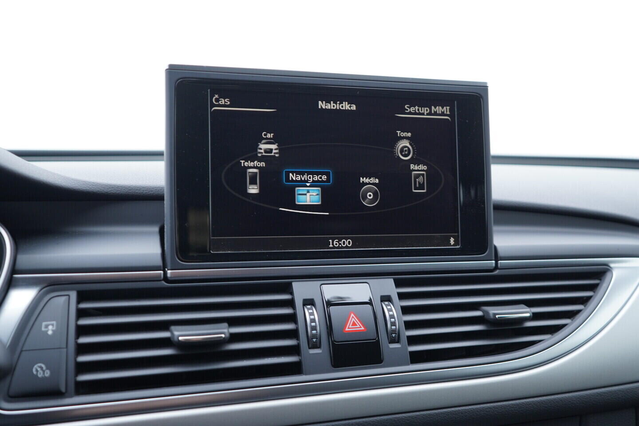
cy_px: 213
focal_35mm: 36
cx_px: 320
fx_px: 639
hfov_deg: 53.1
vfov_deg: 36.9
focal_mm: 24
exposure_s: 1/40
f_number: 2.8
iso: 200
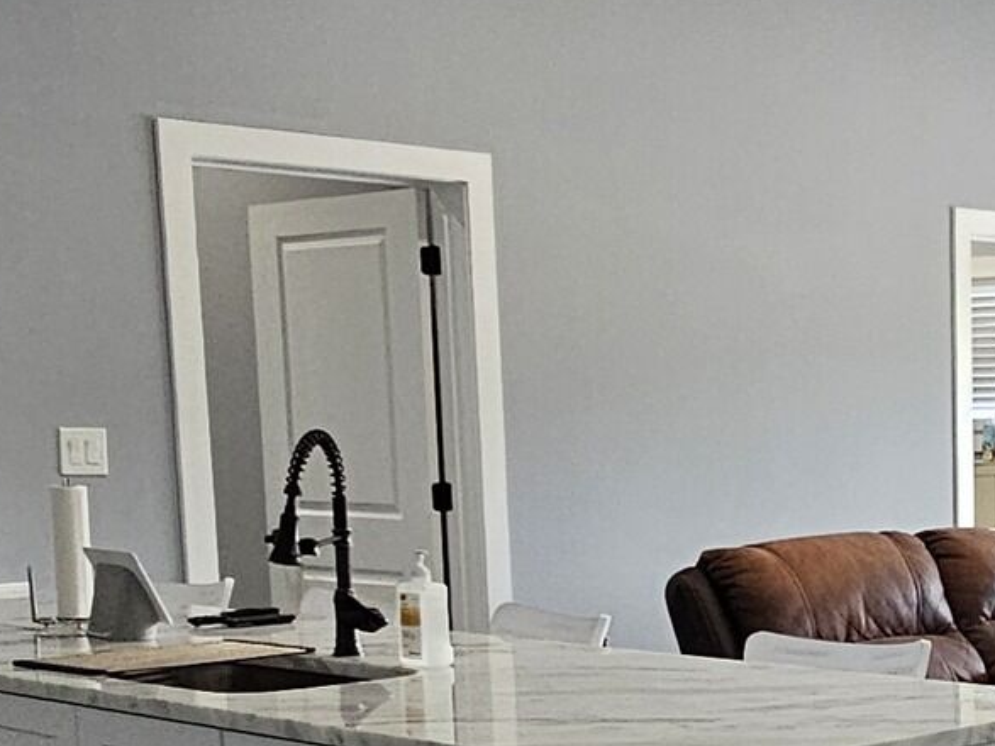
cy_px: 736
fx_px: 1954
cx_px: 978
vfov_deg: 20.9
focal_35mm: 68
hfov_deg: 27.1
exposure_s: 1/77
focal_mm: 2.2
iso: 250
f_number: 2.2
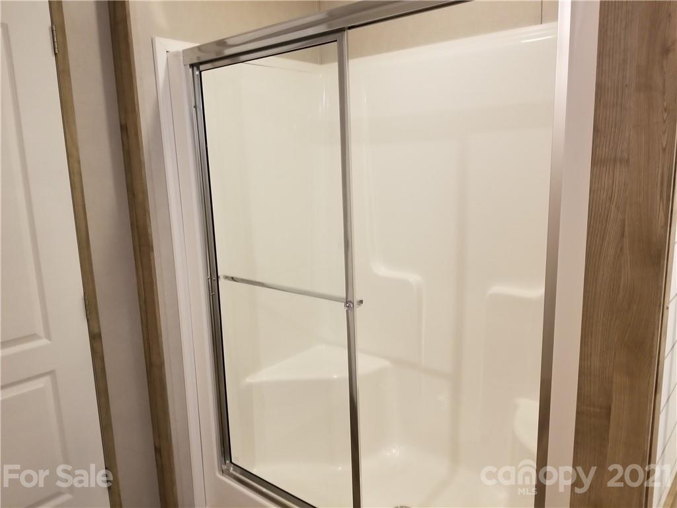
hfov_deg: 67.3
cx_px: 338
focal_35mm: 26
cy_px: 254
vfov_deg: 53.1
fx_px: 508
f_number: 1.7
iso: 250
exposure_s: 1/30
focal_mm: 4.25
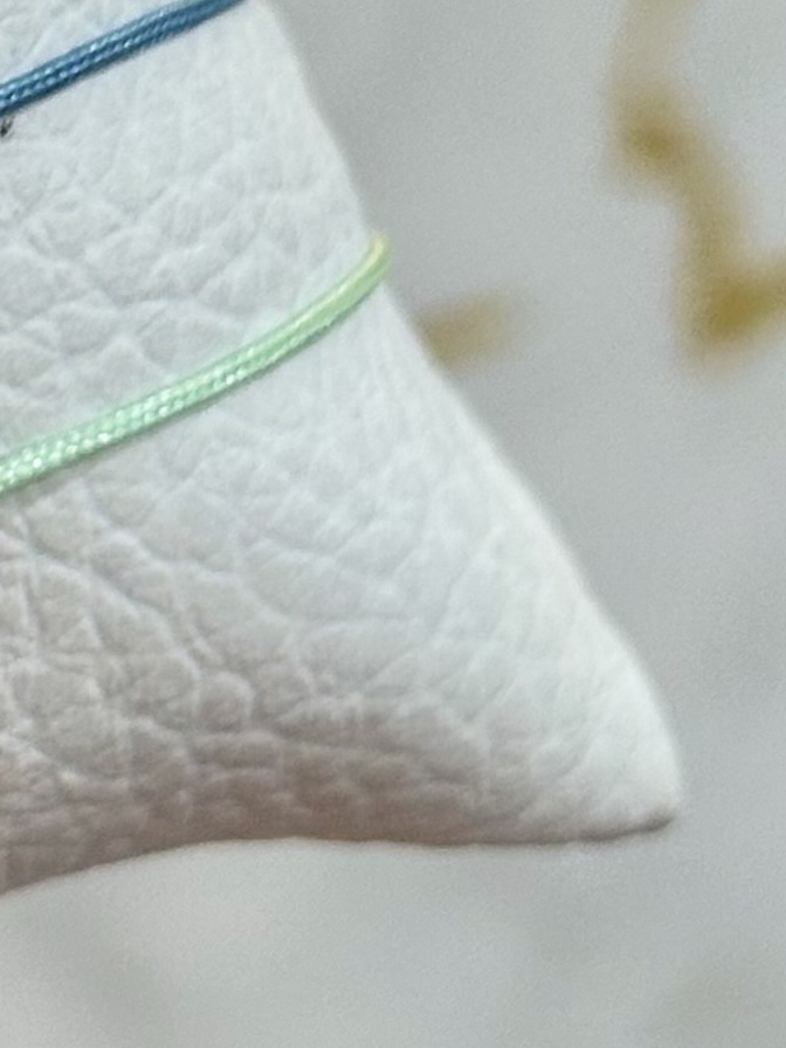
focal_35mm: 216
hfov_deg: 6.7
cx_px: -636
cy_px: -70
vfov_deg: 9.1
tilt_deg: -17.6
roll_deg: -1.6
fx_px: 6539
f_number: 1.78
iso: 125
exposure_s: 1/60
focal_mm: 6.86
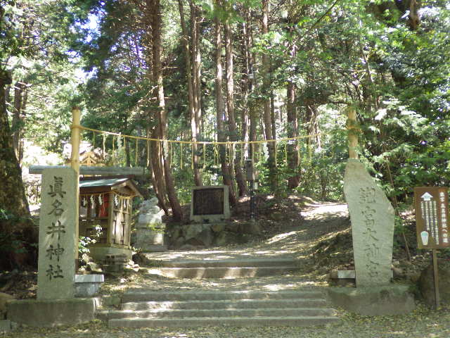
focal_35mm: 47
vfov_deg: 30.9
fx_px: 611
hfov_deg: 40.4
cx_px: 225
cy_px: 169
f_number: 3.1
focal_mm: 8.4
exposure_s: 1/60
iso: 160
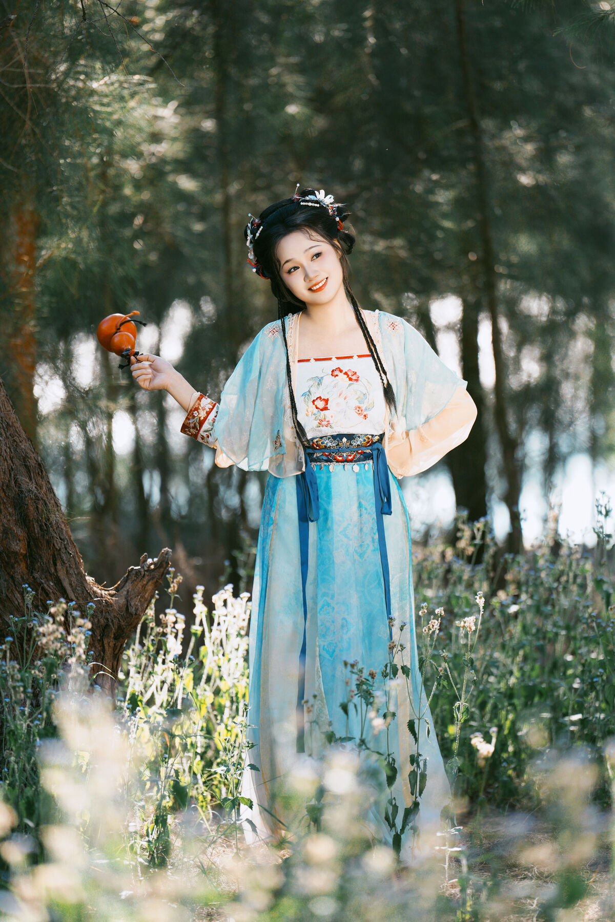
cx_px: 308
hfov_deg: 7.5
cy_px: 461
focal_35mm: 182
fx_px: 4663
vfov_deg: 11.3
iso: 400
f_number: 2.8
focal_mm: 182
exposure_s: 1/500
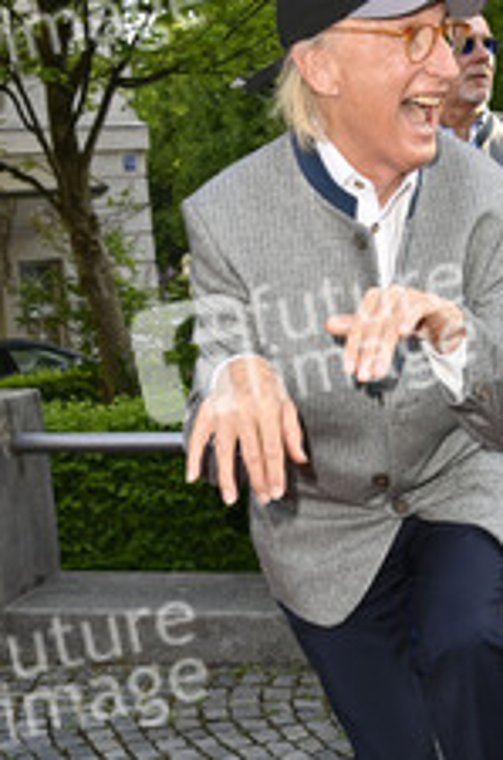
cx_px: 402
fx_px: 1200
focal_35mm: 57
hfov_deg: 23.3
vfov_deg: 34.8
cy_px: 513
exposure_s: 1/250
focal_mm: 32
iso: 400
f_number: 5.6
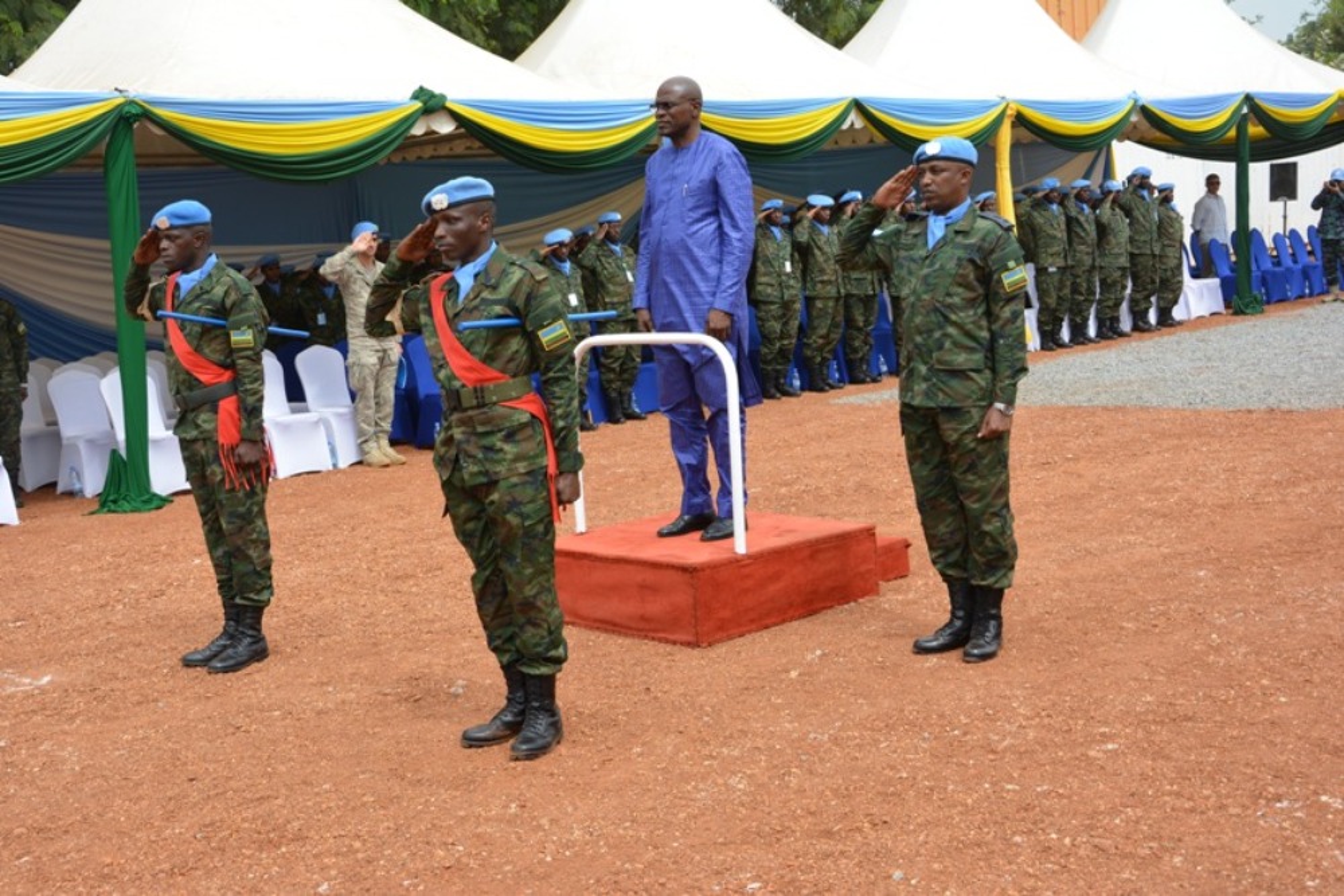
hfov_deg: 43.6
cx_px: 672
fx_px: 1680
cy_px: 448
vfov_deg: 29.9
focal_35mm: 45
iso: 180
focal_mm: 30
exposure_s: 1/250
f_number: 8
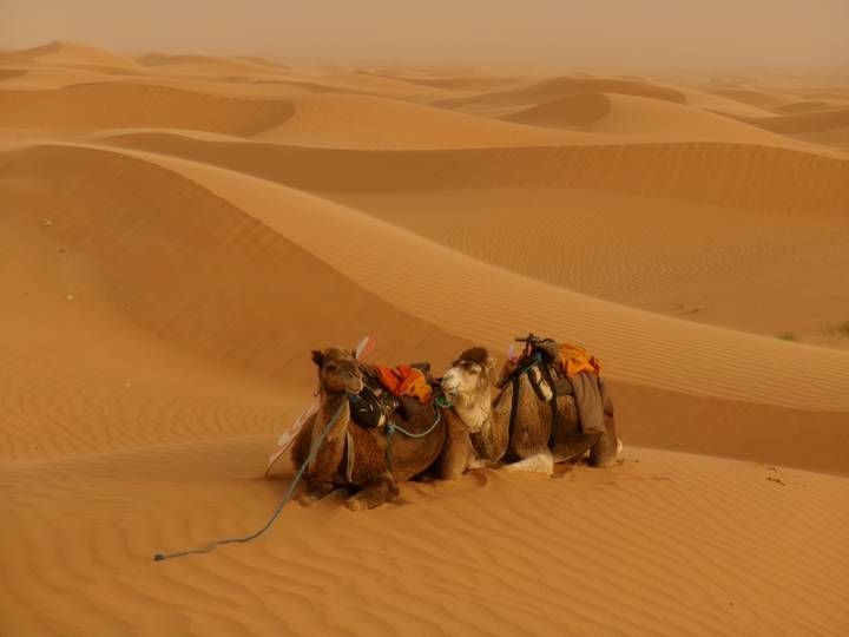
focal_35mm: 142
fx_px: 3483
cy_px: 318
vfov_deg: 10.4
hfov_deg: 13.9
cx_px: 424
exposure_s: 1/280
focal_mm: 25.5
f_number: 6.3
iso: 100
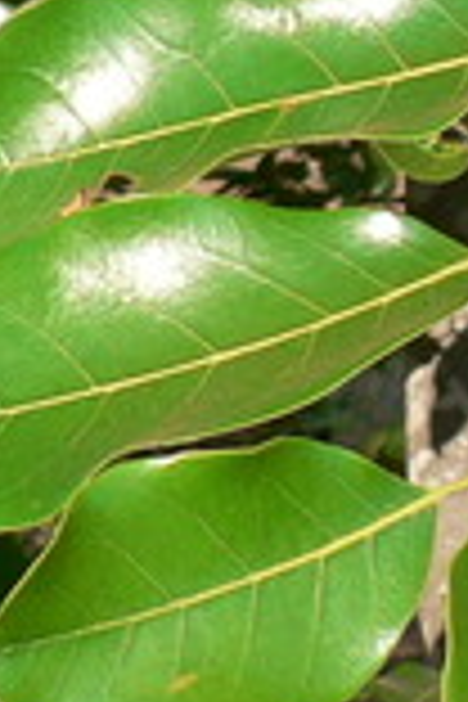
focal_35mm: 192
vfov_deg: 10.6
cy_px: 27
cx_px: 1062
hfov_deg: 6.8
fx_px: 3744
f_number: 4
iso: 80
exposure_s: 1/250
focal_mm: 6
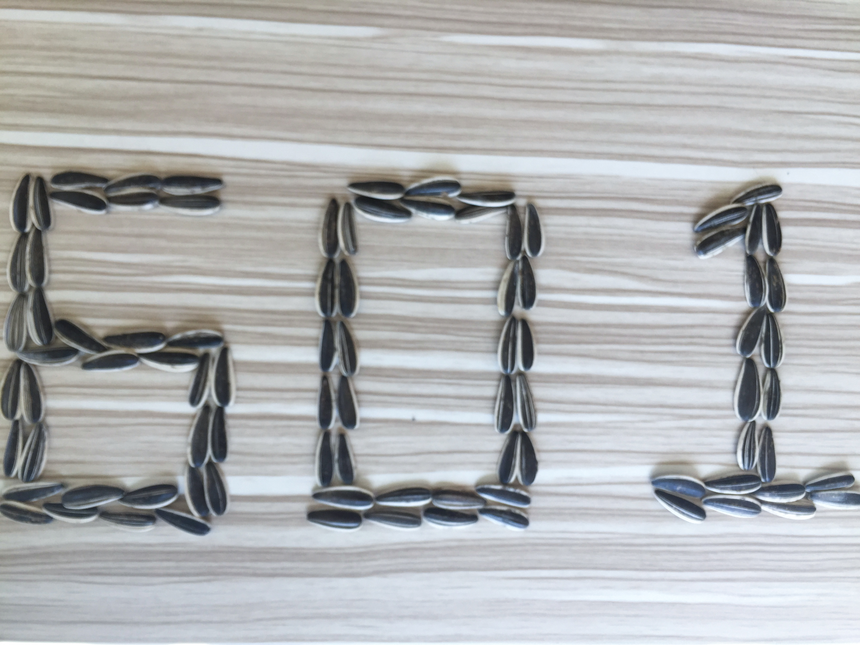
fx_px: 720
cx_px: 430
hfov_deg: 61.7
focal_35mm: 29
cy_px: 322
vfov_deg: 48.2
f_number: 2.2
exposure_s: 1/155
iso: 32
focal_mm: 4.15
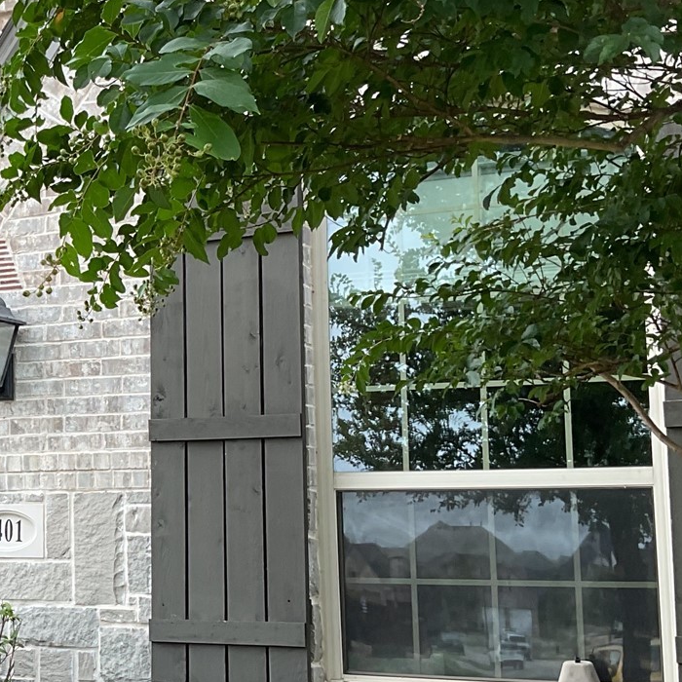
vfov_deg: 23.1
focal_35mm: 75
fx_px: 1672
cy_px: 341
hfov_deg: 21.7
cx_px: -87
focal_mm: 3
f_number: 1.8
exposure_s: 1/120
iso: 20
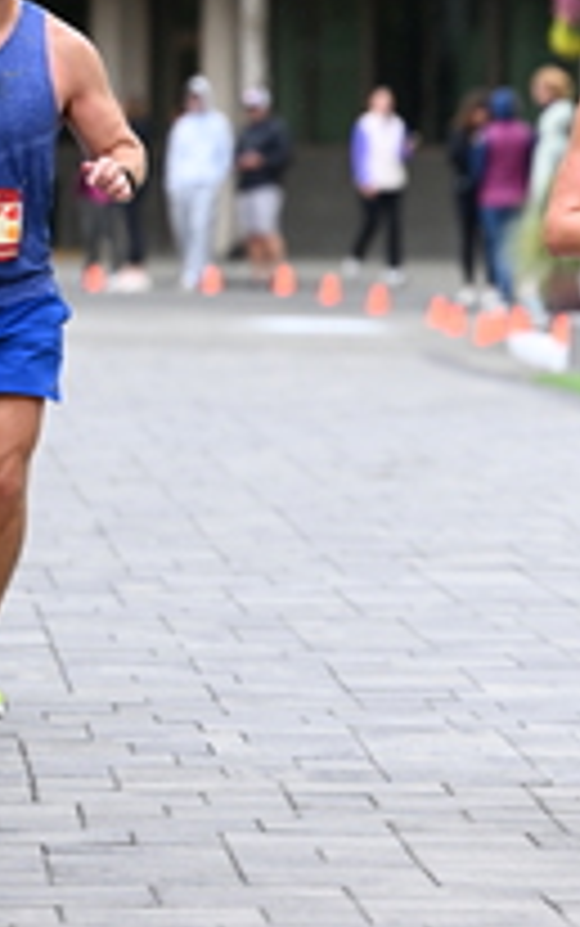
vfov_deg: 6.4
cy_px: 256
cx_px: 780
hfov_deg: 4.0
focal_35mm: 326
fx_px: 8233
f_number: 2.8
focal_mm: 120
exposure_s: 1/1600
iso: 1000
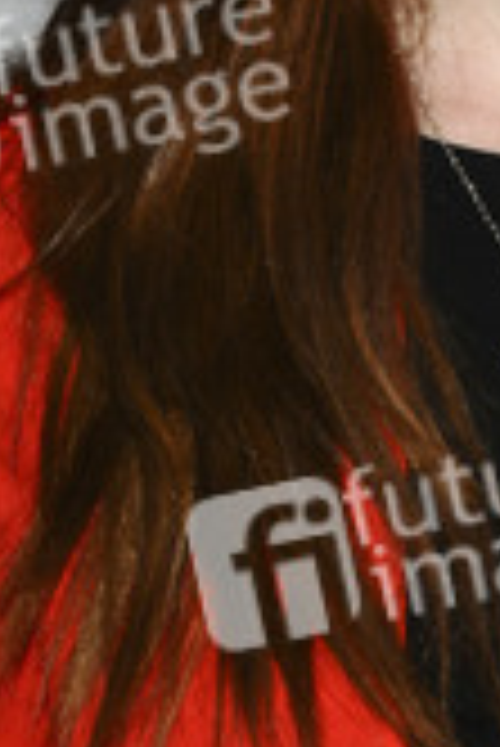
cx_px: 552
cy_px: -130
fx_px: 9750
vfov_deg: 4.4
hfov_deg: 2.9
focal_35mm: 469
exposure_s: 1/160
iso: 640
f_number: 4
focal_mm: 130
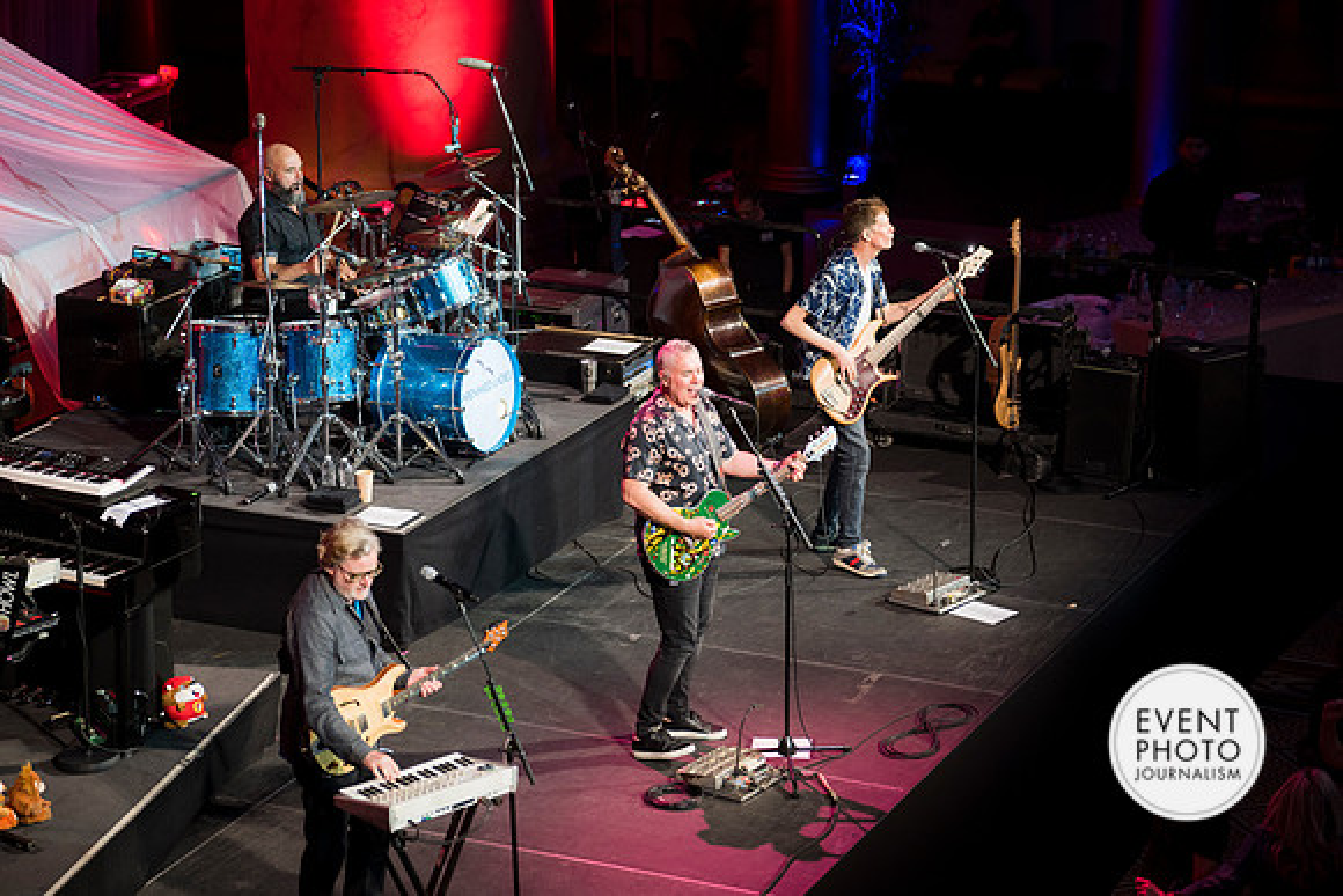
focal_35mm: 102
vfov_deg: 13.4
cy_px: 426
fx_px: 3807
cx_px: 672
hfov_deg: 20.0
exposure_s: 1/160
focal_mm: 94
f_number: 2.8
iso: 720
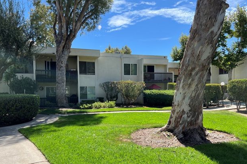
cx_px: 124
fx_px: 192
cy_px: 93
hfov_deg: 65.5
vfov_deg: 46.3
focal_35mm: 28
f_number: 1.5
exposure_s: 1/2513
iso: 50
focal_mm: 5.7
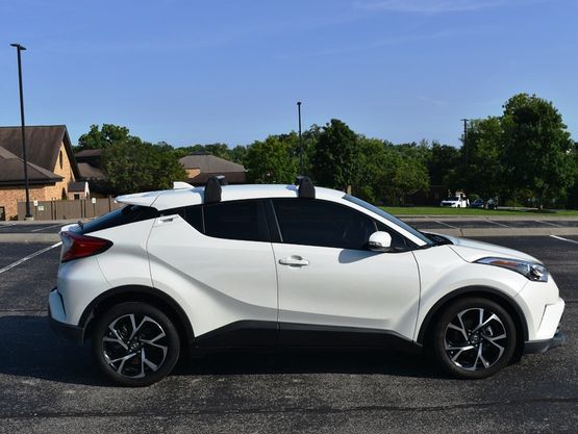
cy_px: 220
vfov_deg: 34.7
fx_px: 694
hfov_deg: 45.2
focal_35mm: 42
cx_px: 300
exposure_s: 1/400
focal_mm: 25
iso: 100
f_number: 10
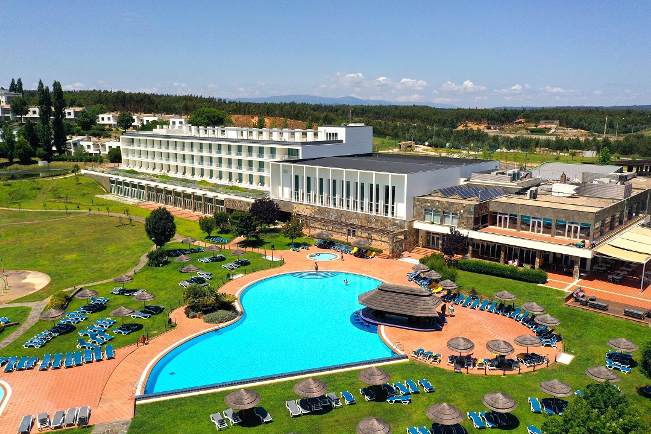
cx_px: 326
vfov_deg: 46.4
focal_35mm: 28
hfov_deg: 65.5
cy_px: 217
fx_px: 506
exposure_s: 1/160
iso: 400
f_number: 4.5
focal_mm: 10.26
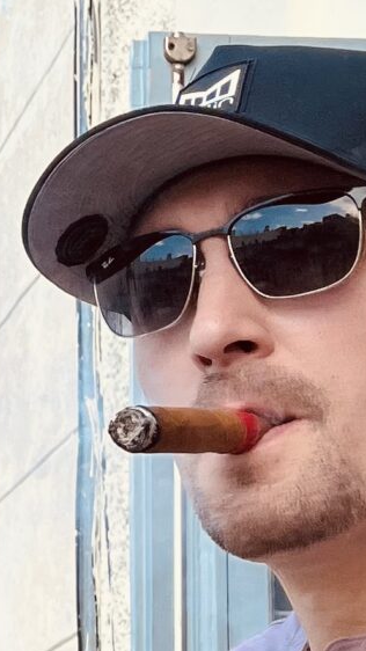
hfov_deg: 8.7
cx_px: -458
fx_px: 2226
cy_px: 602
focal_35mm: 129
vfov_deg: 16.4
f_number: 1.6
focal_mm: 5.1
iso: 50
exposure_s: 1/676
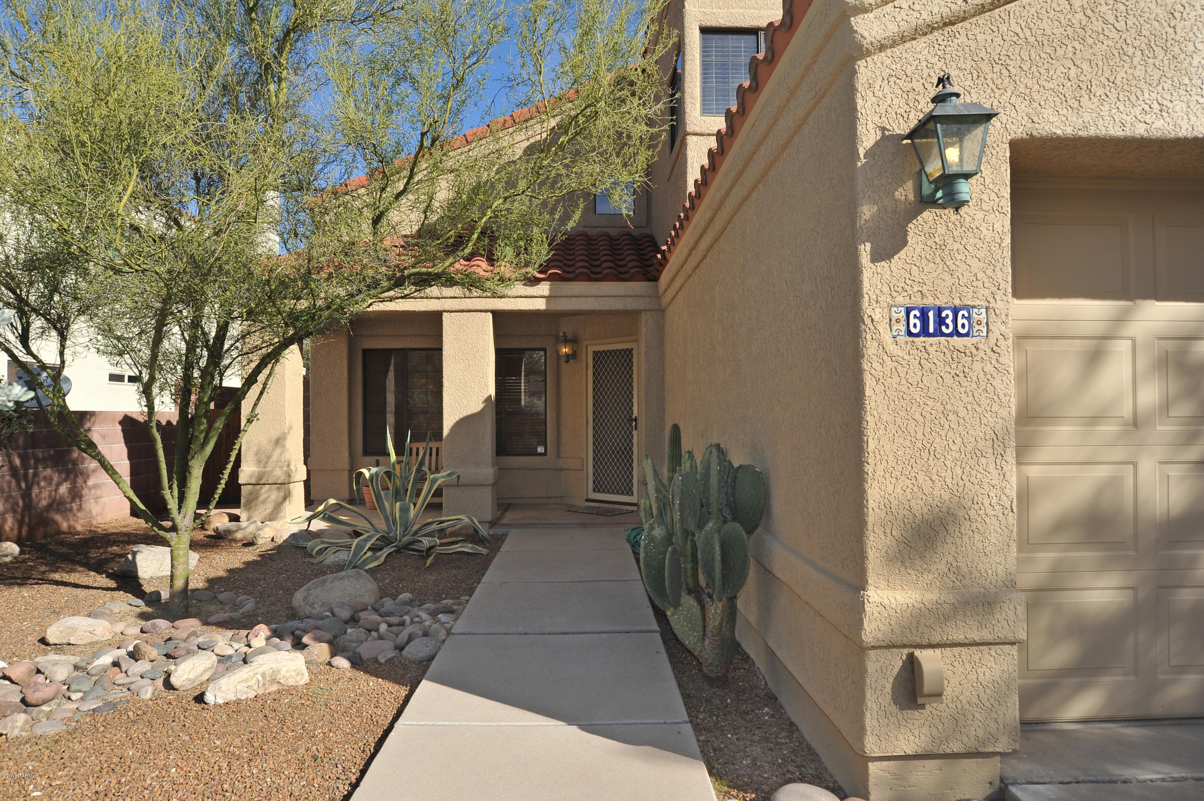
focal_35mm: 24
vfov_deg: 53.1
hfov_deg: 73.8
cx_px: 602
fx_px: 802
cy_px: 400
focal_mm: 24
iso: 320
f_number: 13
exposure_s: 1/320
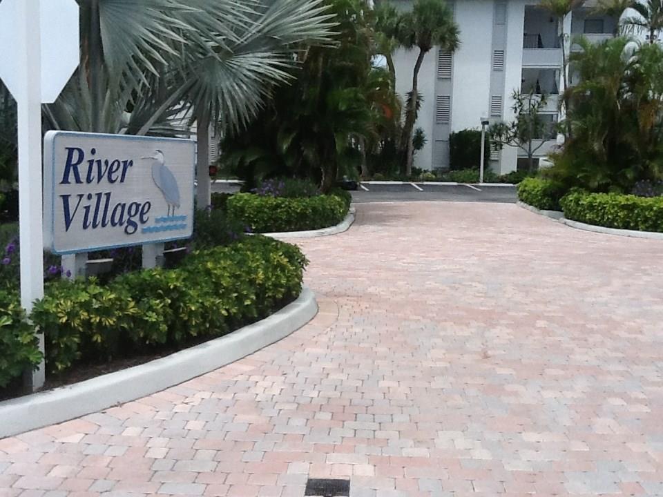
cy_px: 248
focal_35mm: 44
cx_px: 332
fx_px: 843
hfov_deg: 42.9
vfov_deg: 32.9
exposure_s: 1/2433
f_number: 2.4
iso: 50
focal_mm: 2.03
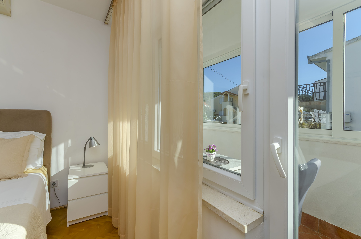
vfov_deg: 77.1
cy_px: 120
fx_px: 150
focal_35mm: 15
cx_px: 180
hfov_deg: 100.5
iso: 200
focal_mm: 10
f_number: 11
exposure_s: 1/200
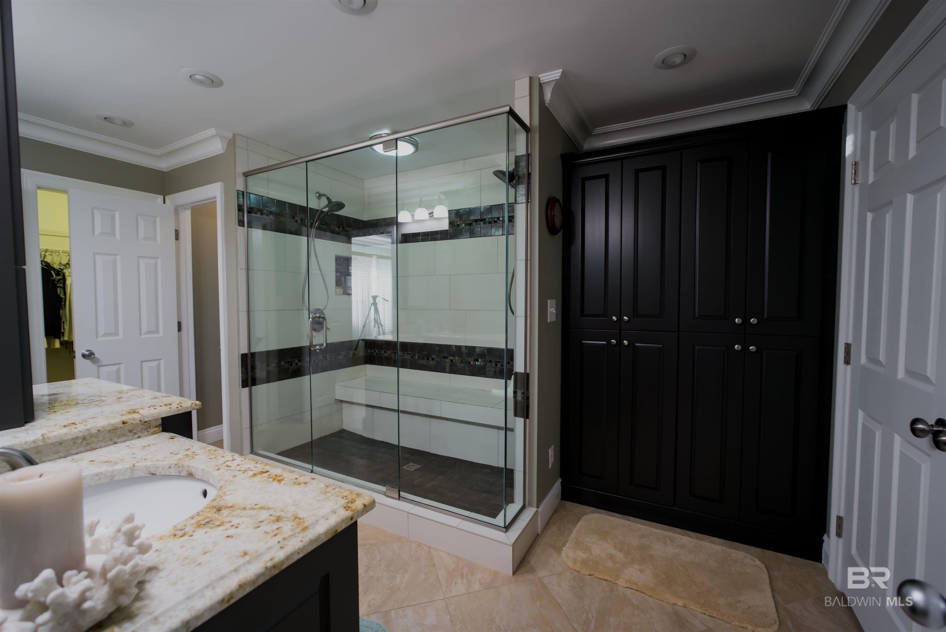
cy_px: 316
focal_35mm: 15
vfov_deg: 77.4
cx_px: 473
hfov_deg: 100.4
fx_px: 394
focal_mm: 10
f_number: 2.8
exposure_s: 1/30
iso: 125
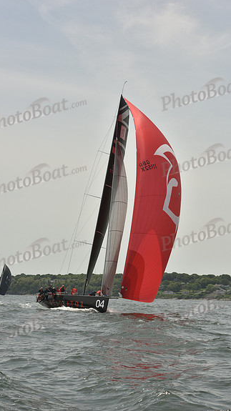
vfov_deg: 28.6
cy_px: 206
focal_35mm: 74
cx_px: 124
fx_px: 807
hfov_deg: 16.3
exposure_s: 1/1000
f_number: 13
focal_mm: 70
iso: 400
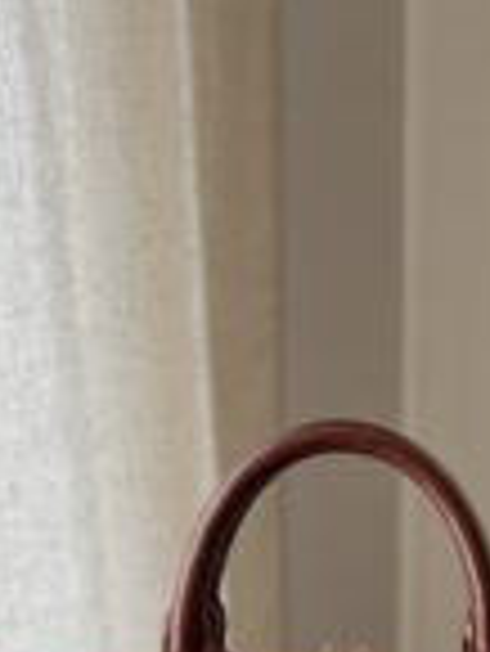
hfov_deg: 22.1
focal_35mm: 66
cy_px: 805
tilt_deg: -22.8
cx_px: 364
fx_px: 1244
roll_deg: -0.7
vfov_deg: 25.9
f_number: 1.78
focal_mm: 6.76
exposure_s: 1/559
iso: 80
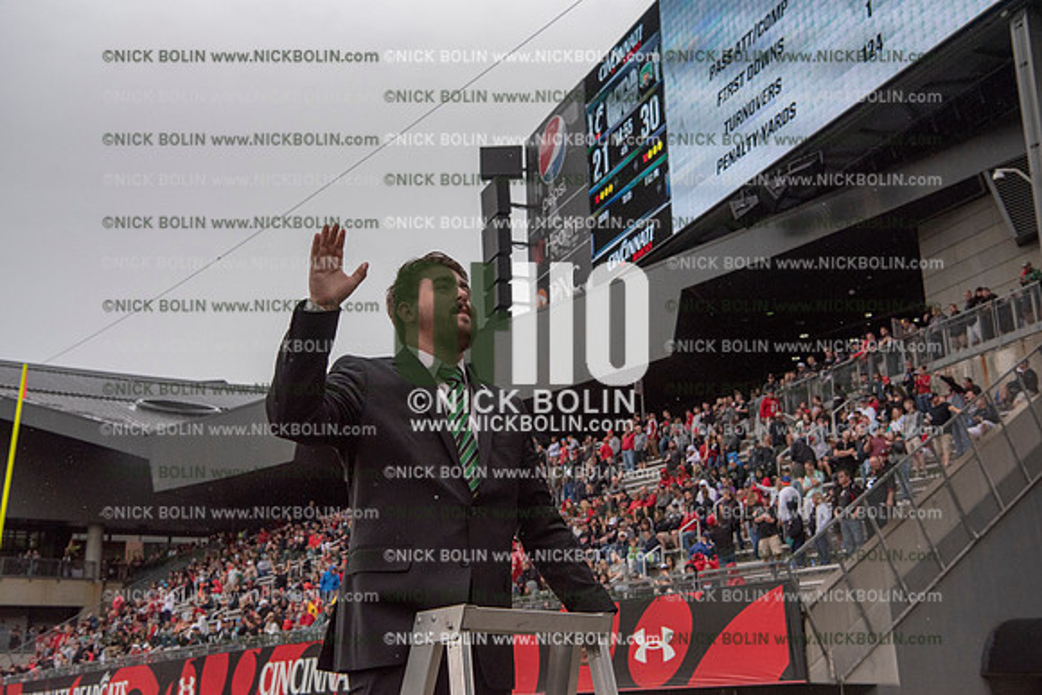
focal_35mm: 45
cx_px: 521
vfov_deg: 29.9
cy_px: 348
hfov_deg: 43.6
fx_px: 1303
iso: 2000
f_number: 6.3
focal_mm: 45
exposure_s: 1/4000
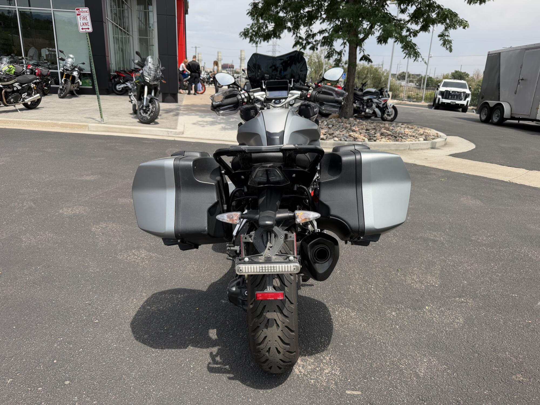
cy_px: 202
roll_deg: -0.6
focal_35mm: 24
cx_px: 270
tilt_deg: -17.9
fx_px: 374
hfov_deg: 71.6
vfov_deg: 56.8
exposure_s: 1/3021
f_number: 1.78
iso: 80
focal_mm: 6.76
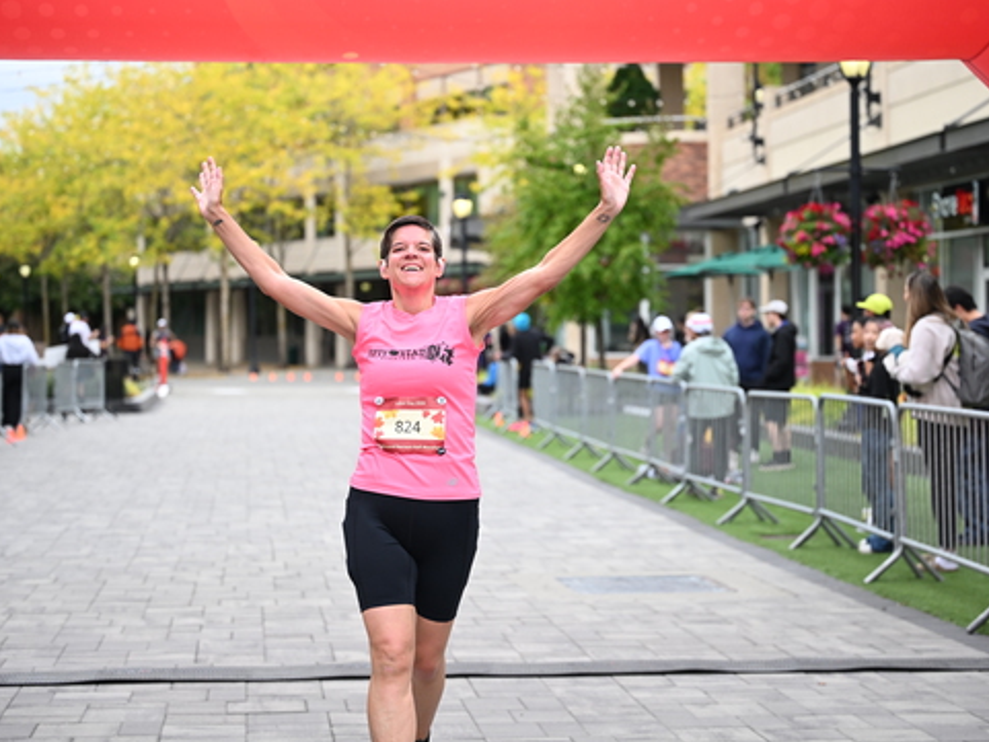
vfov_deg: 19.1
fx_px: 2200
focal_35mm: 77
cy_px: 373
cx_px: 493
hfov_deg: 25.3
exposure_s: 1/2000
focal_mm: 70
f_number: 2.8
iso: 640
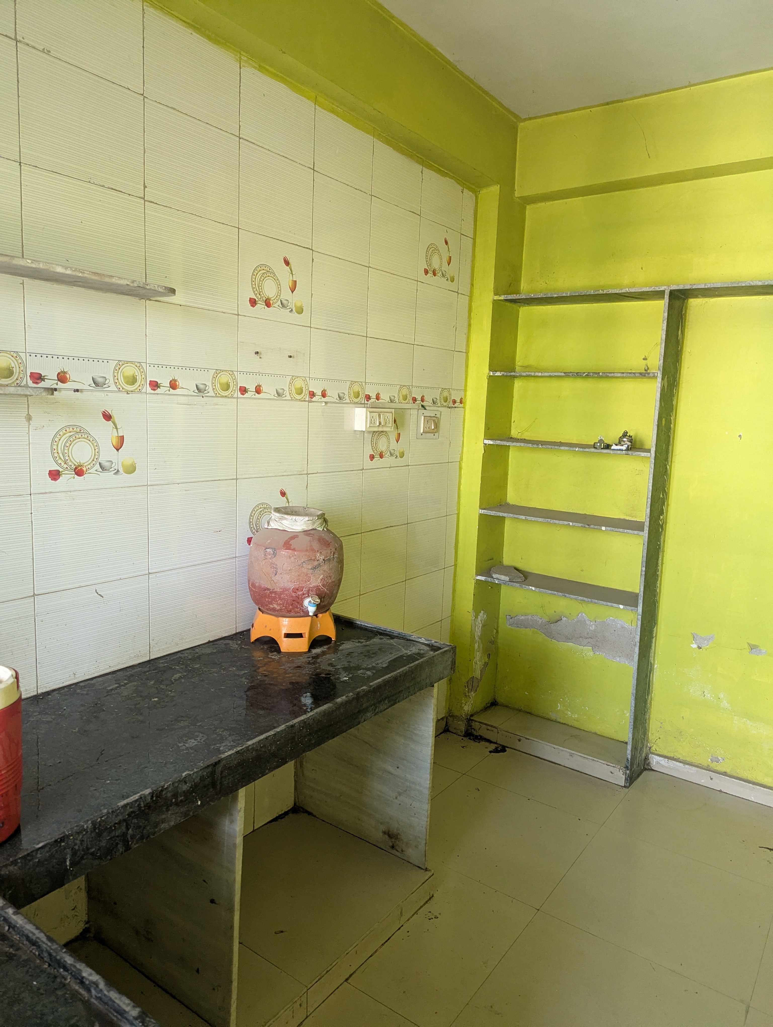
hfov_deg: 56.9
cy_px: 514
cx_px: 386
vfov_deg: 71.5
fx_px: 713
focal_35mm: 24
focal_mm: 6.81
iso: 540
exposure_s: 1/131
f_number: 1.85
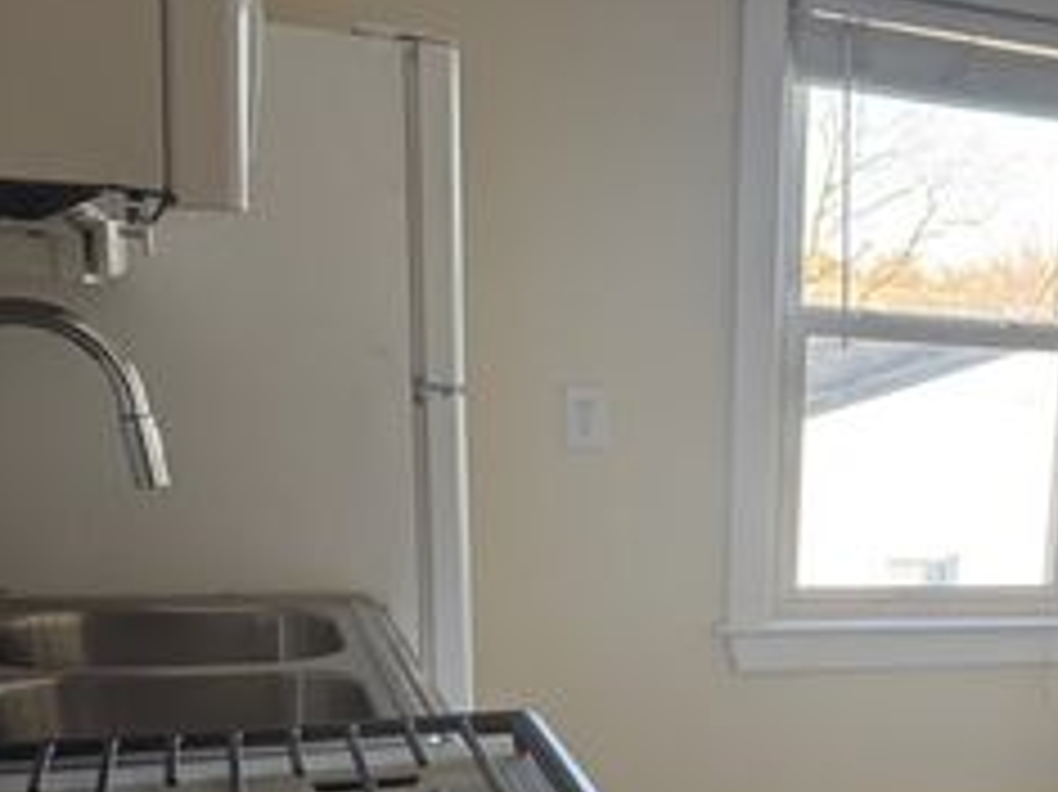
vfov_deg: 27.3
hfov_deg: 35.1
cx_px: 972
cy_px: 740
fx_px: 1558
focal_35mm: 51
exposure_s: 1/121
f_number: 1.78
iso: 125
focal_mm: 6.76
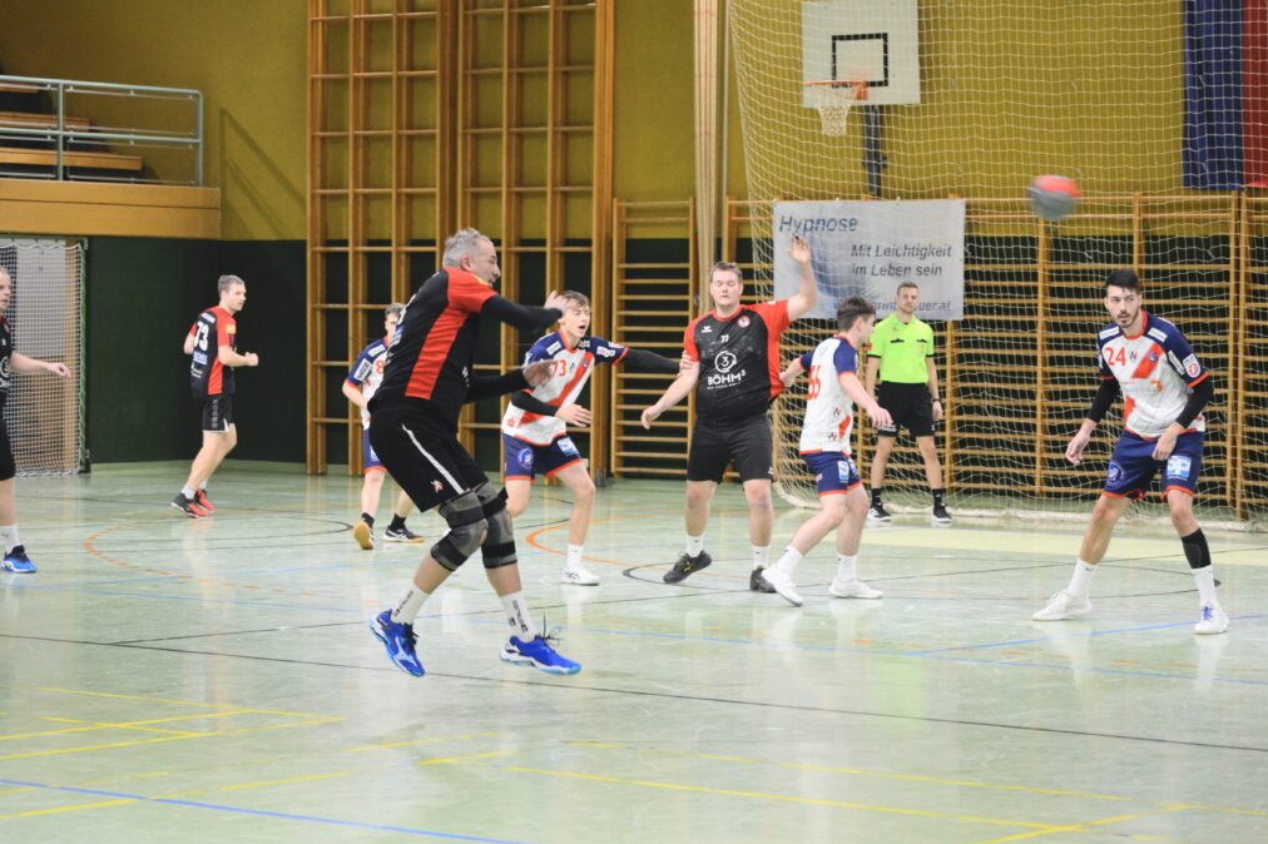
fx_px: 3521
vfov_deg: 13.7
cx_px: 639
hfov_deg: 20.4
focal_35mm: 100
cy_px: 423
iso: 1600
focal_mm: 66
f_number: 4.2
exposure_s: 1/200
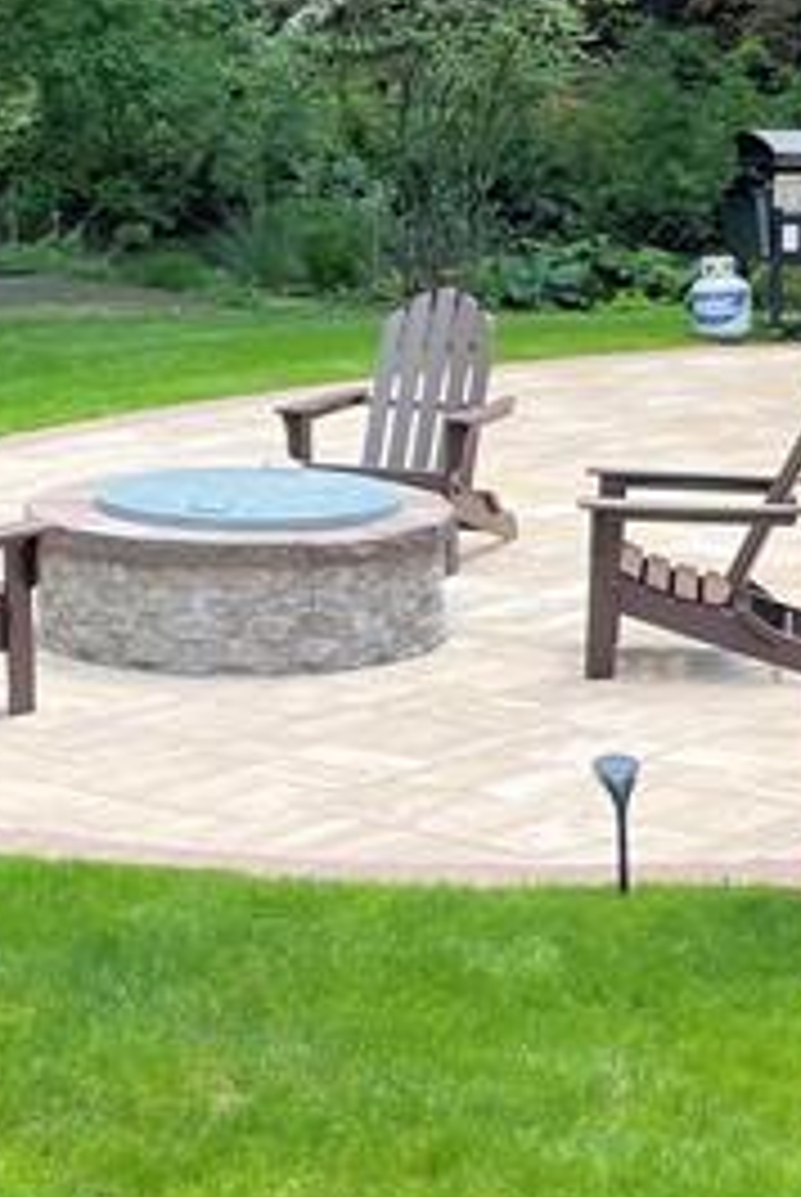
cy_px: 828
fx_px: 3462
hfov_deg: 13.1
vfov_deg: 19.5
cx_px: 648
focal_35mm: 104
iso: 32
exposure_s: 1/389
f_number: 1.6
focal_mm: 4.2
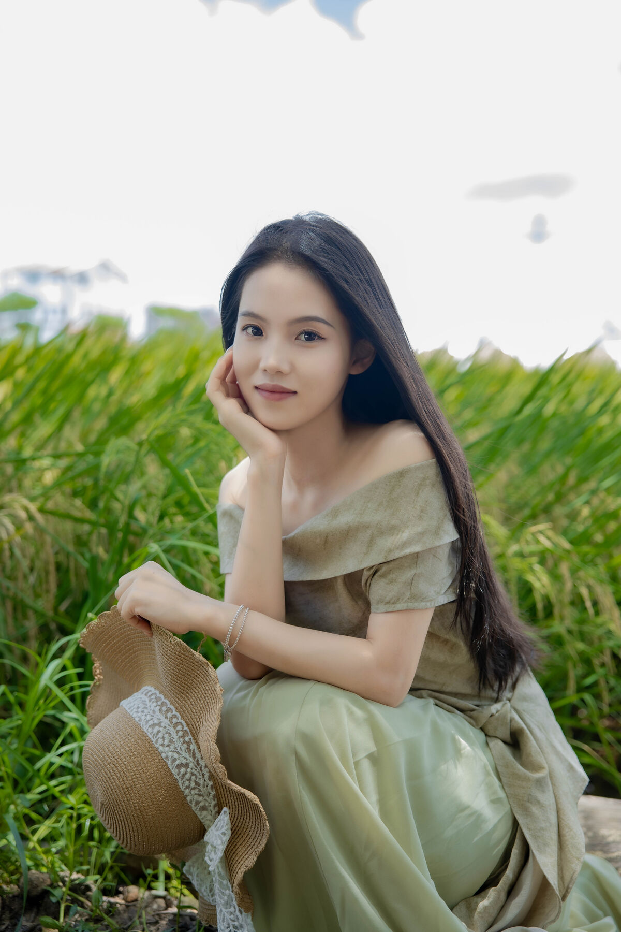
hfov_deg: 27.0
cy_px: 466
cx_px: 310
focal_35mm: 50
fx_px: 1294
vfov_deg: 39.6
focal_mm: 50
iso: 100
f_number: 2.8
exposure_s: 1/250
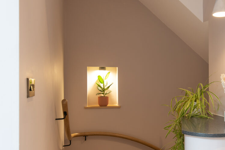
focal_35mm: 42
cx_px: 152
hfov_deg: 45.6
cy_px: 85
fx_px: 262
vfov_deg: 31.8
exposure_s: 1/4
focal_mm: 30
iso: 320
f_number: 8
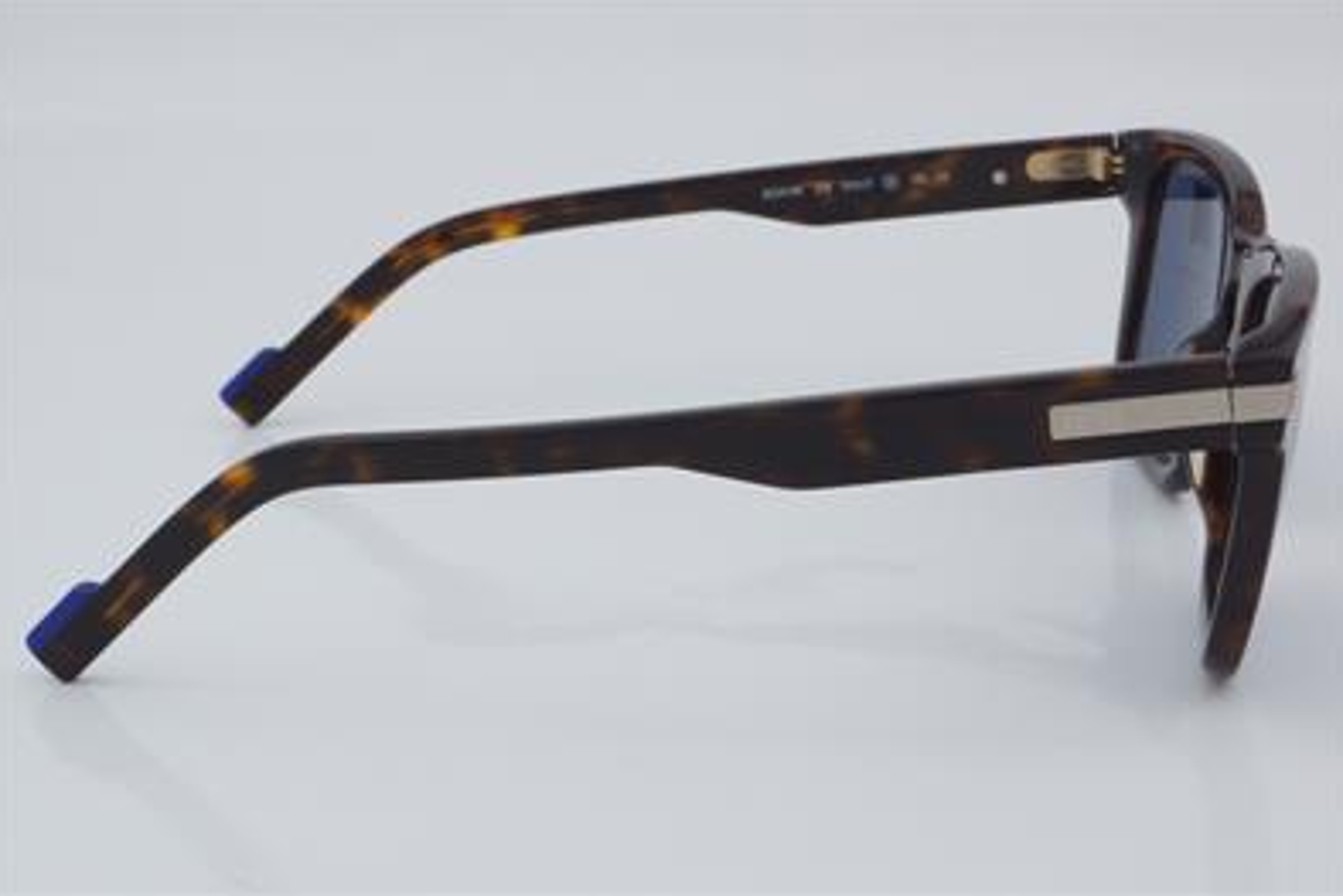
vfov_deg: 18.0
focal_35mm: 76
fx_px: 2836
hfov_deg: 26.6
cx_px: 672
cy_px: 446
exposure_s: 1/4
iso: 100
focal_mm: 50
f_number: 32
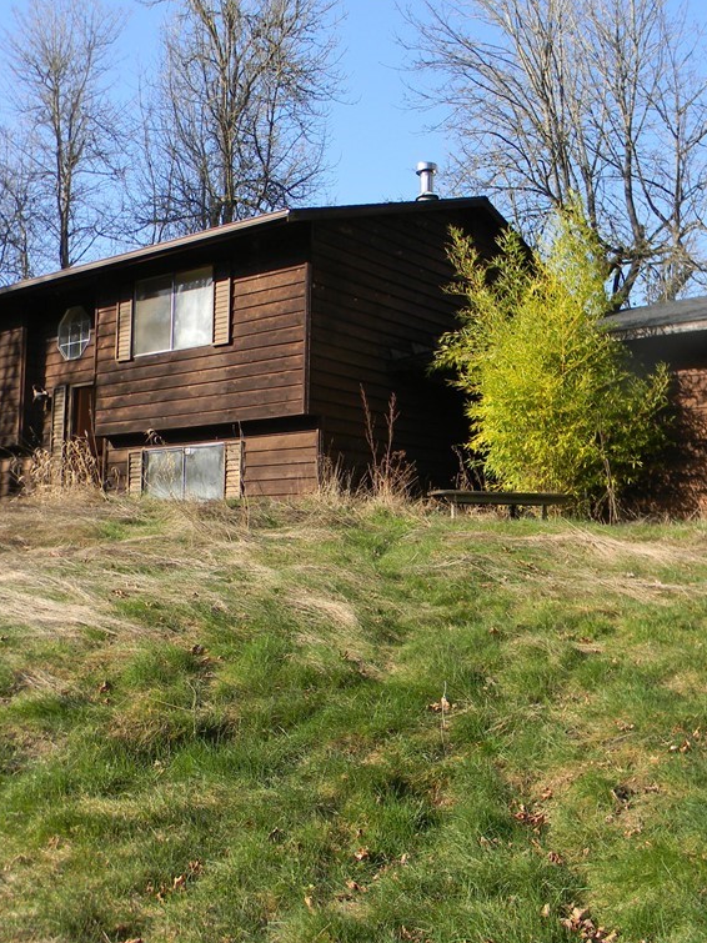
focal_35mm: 38
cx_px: 408
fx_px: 1035
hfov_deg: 37.6
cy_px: 470
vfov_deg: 49.0
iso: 80
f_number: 3.5
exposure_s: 1/372
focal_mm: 5
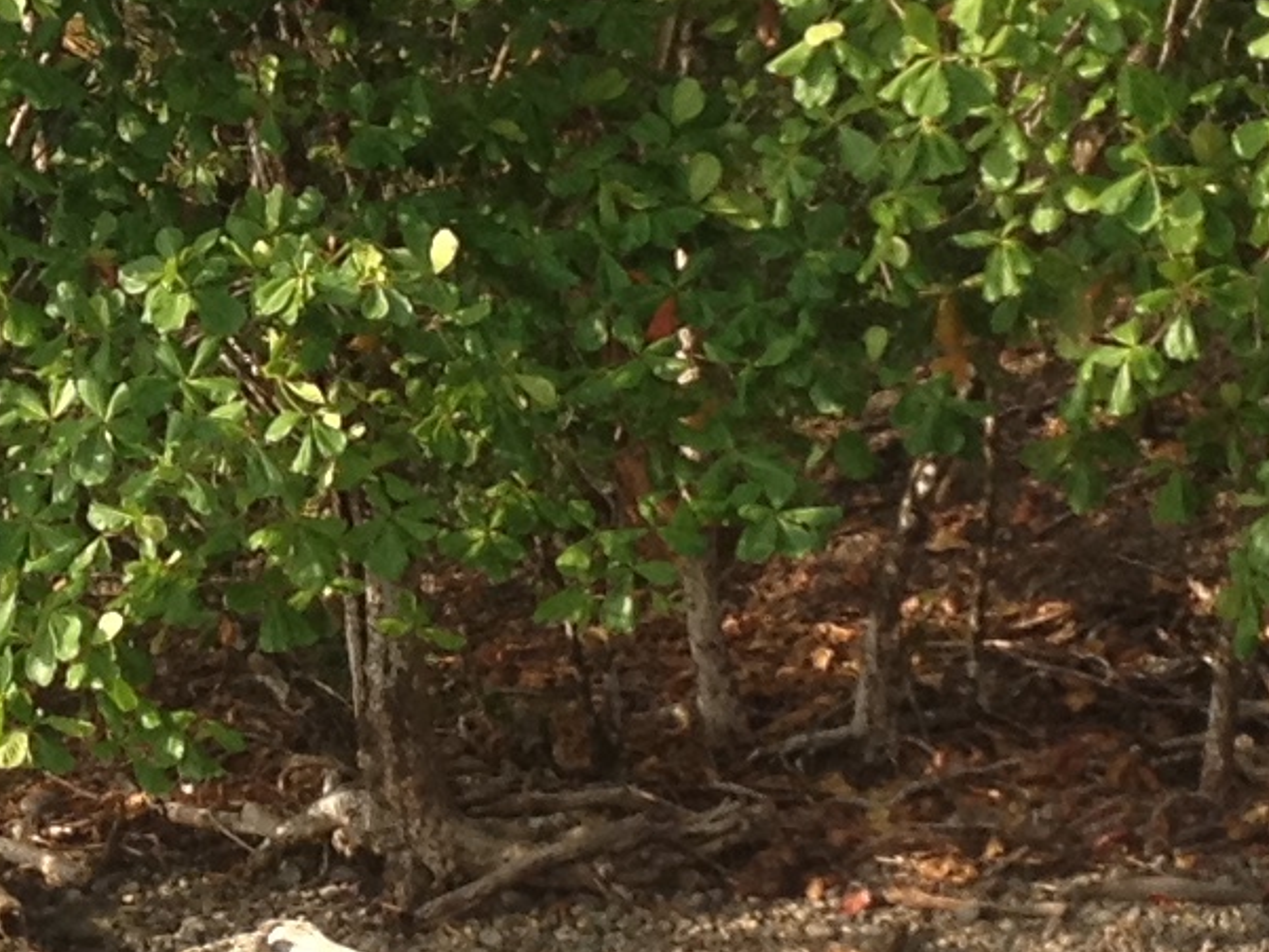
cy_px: 585
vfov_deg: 7.8
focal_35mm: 190
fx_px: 6967
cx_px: -108
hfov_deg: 10.3
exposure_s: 1/613
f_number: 2.4
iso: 50
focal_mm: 4.28
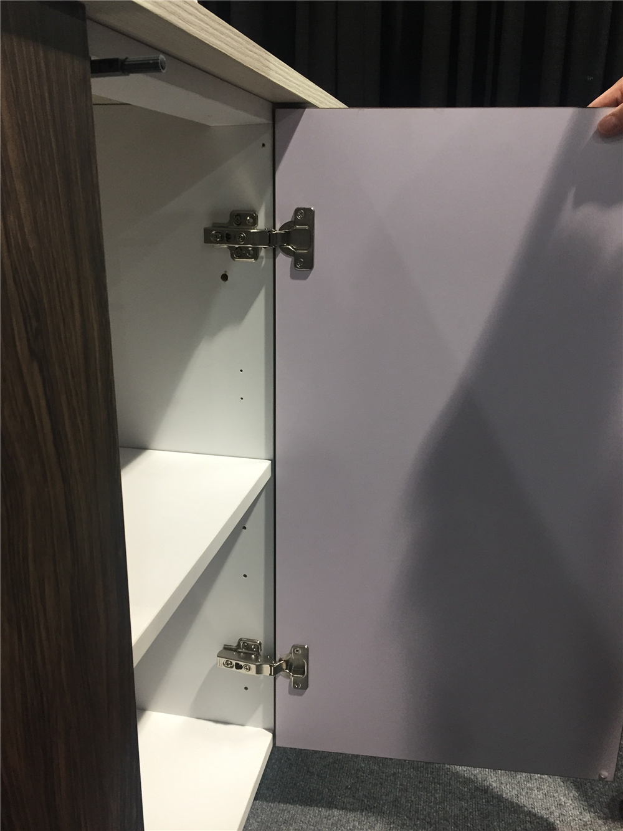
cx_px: 312
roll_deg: -0.3
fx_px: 696
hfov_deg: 48.2
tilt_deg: -17.0
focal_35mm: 29
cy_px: 416
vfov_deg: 61.7
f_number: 2.2
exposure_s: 1/30
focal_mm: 4.15
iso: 100
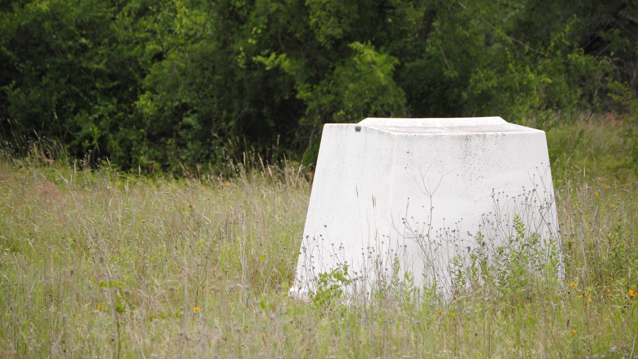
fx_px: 2276
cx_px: 319
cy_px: 180
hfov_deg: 16.0
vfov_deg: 9.0
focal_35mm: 135
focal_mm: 85
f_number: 5.6
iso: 110
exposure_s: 1/500
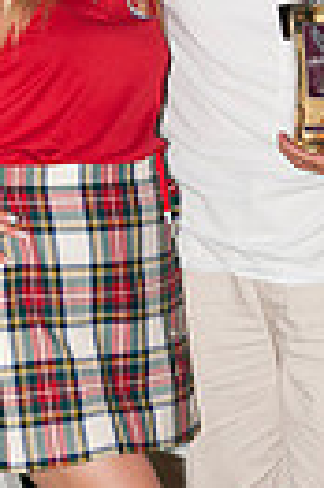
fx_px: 2166
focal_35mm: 160
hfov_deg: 8.5
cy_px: 183
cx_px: 285
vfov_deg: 12.8
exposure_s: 1/60
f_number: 5
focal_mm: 31
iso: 200
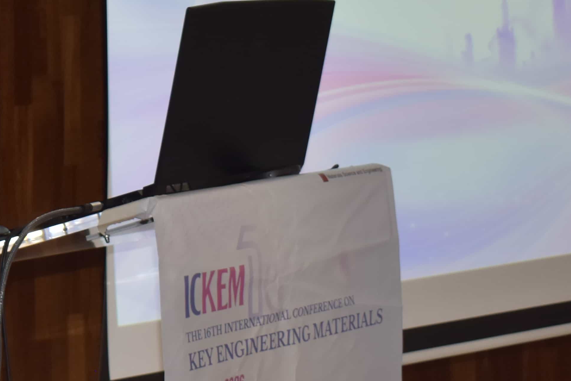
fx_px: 2379
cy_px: 38
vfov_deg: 9.1
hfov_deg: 13.2
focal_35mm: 150
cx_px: -185
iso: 360
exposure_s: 1/60
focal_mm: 32
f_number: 4.5
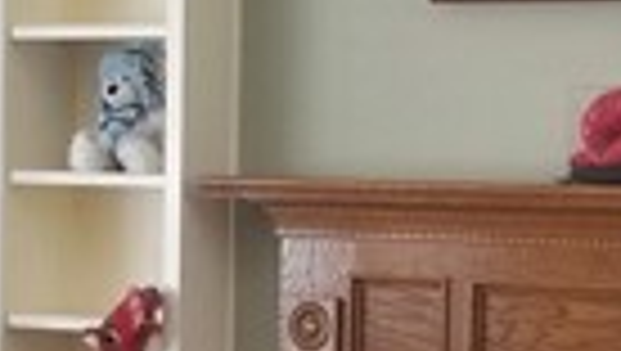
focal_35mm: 131
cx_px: 536
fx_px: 2160
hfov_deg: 16.2
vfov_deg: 9.2
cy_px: 382
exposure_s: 1/30
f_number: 1.7
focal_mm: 4.25
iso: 160
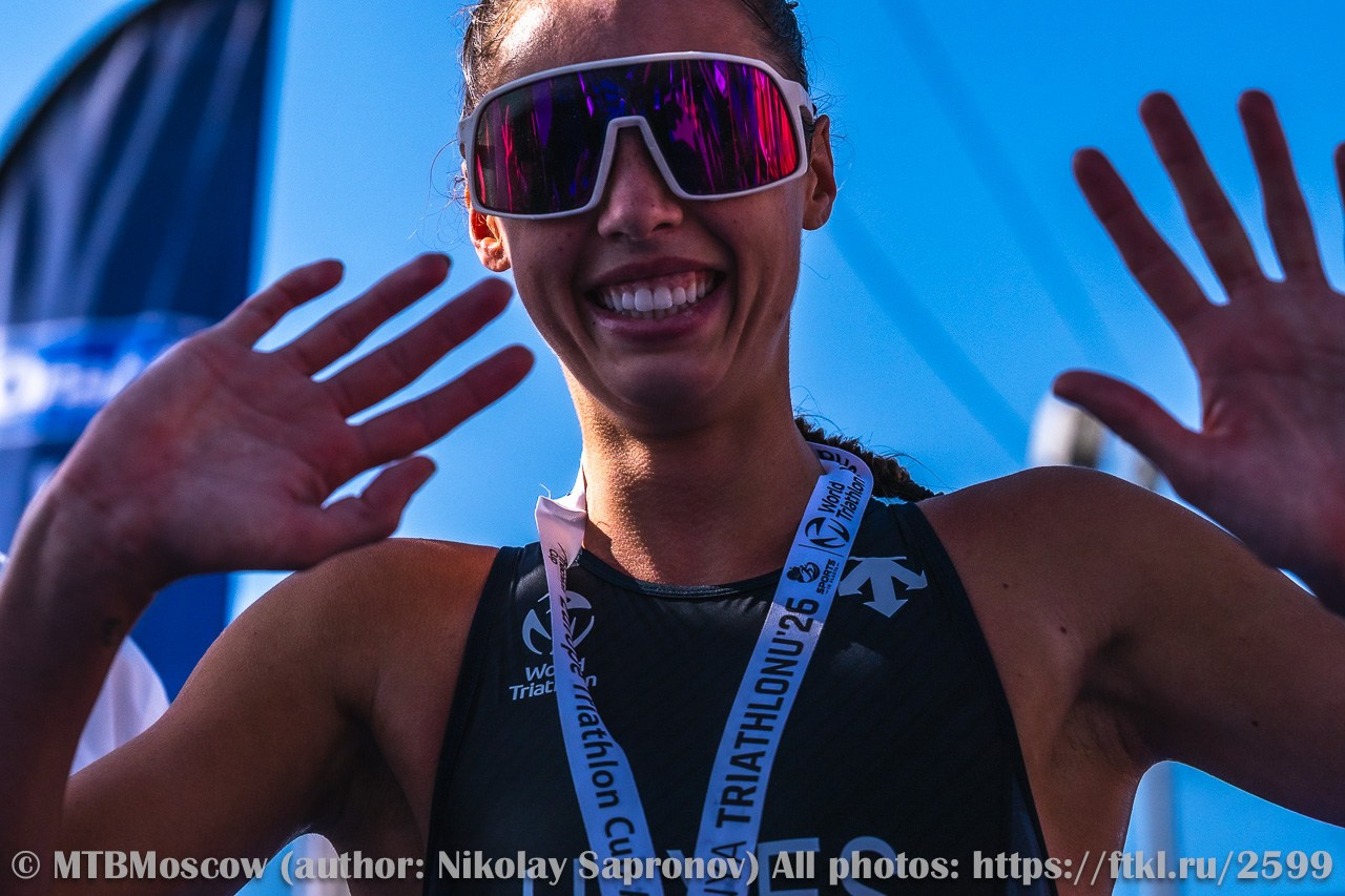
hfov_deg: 16.1
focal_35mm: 127
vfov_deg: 10.8
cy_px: 448
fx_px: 4744
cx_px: 672
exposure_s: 1/6400
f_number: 4.5
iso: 320
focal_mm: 85
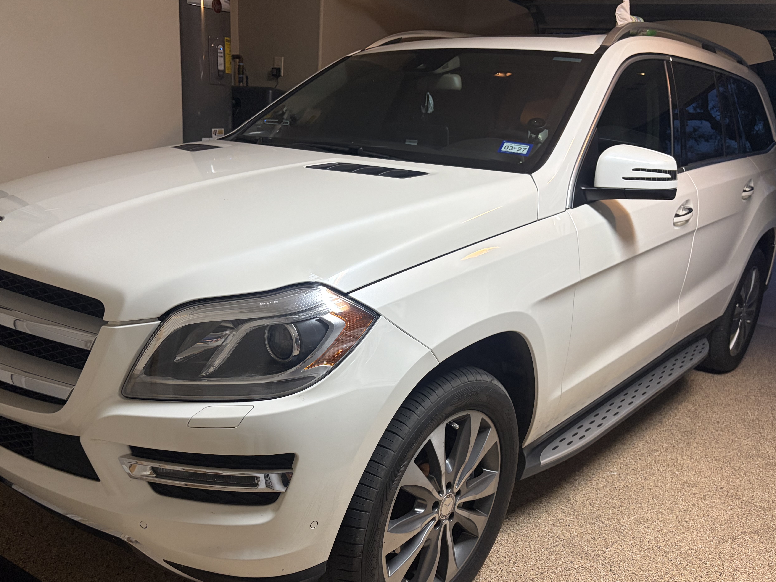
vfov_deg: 46.7
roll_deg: -3.4
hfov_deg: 59.9
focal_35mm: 30
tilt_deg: -17.6
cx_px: 370
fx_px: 673
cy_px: 331
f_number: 1.6
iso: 200
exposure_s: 1/60
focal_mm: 5.96
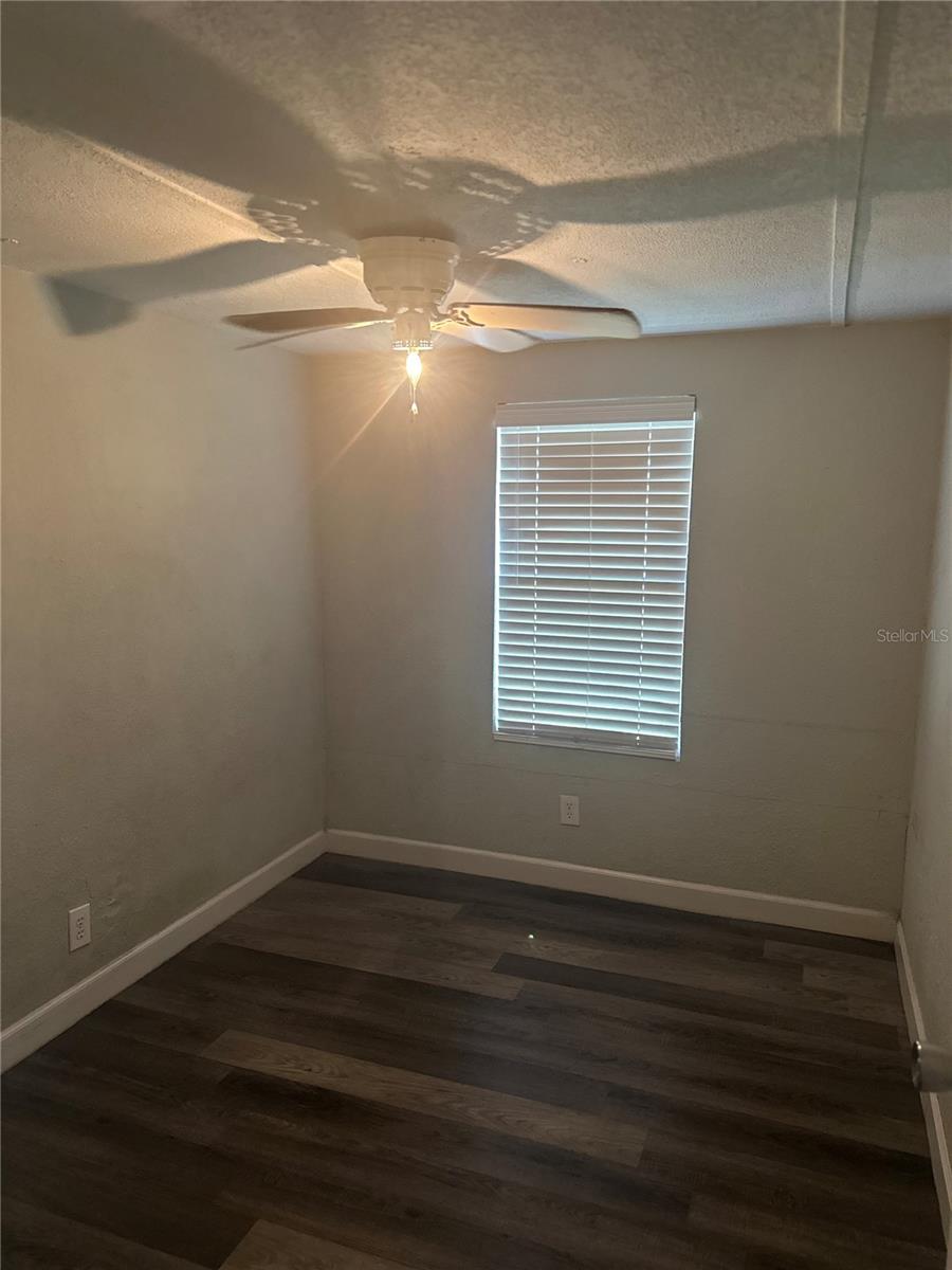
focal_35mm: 24
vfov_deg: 71.6
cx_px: 476
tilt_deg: -8.1
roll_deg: -1.1
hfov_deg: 56.8
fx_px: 880
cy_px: 635
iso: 640
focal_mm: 6.86
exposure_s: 1/60
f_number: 1.78
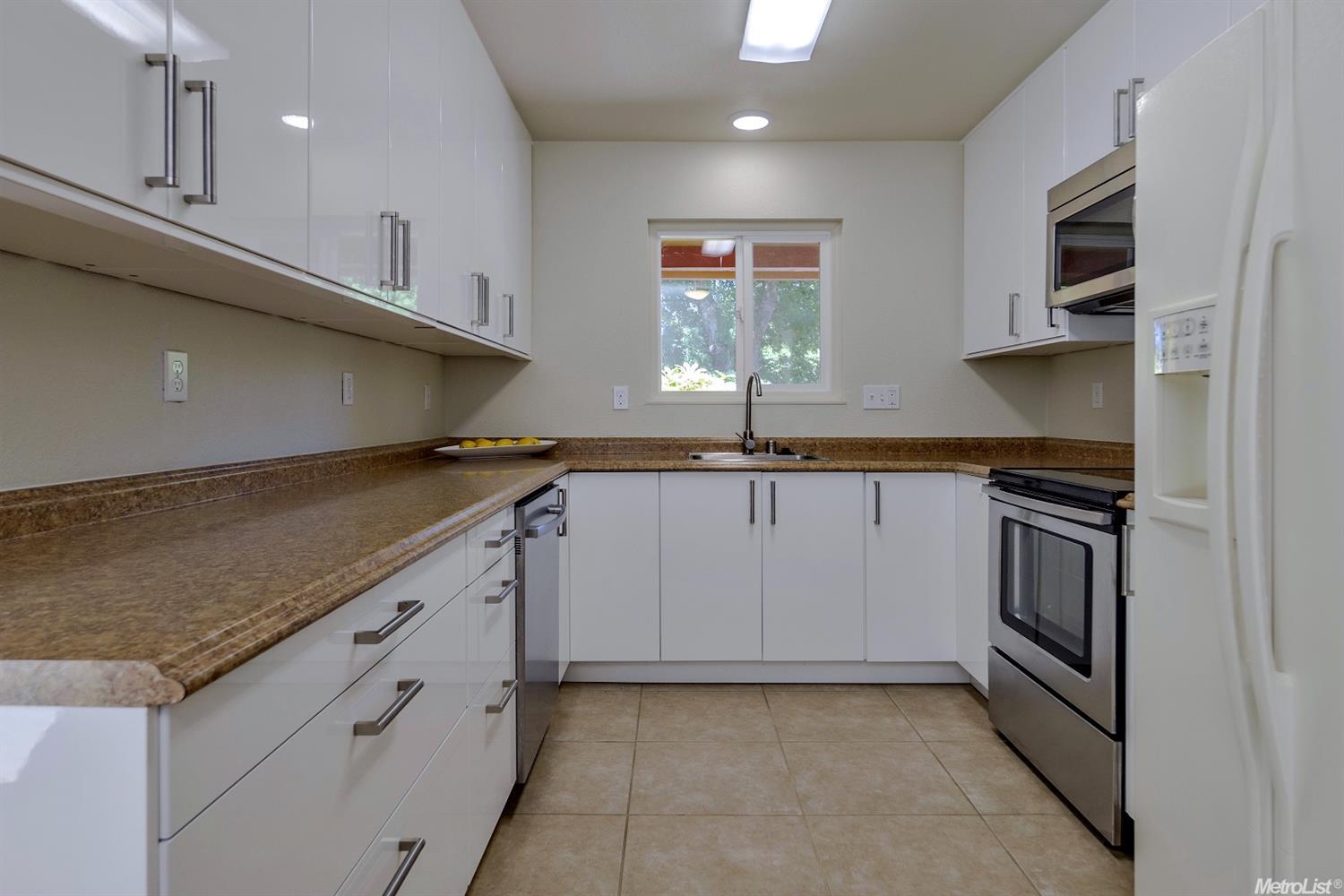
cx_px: 672
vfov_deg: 67.4
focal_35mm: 18
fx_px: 672
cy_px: 448
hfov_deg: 90.0
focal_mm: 12
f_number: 5
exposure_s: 1/20
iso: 100
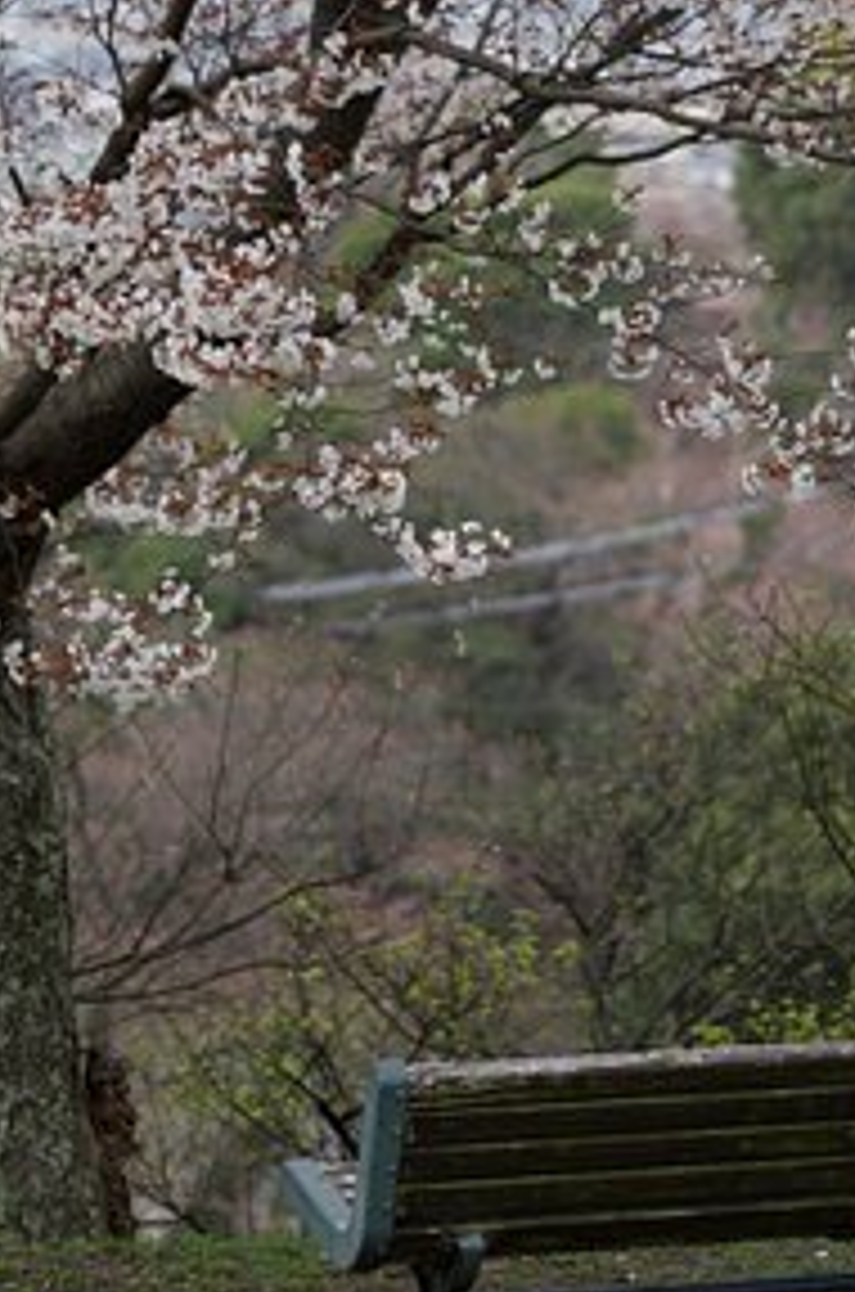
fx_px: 4797
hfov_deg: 10.2
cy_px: 369
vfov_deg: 15.3
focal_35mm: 134
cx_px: 585
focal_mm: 50
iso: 100
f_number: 1.8
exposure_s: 1/2000
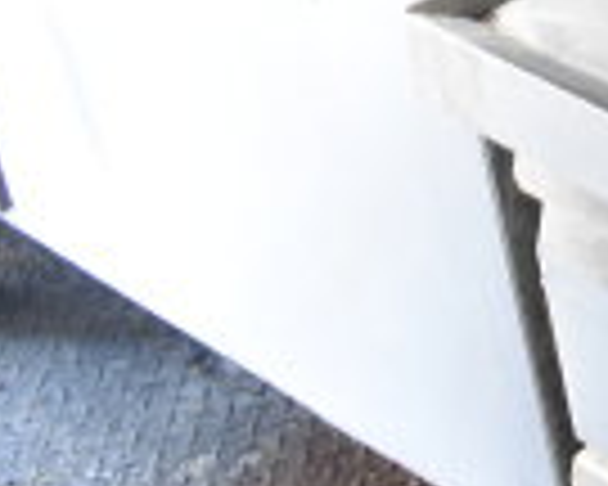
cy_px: -317
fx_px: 2285
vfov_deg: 11.5
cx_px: 1347
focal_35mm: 127
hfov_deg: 12.6
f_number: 3.5
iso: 2000
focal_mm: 20
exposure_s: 1/30
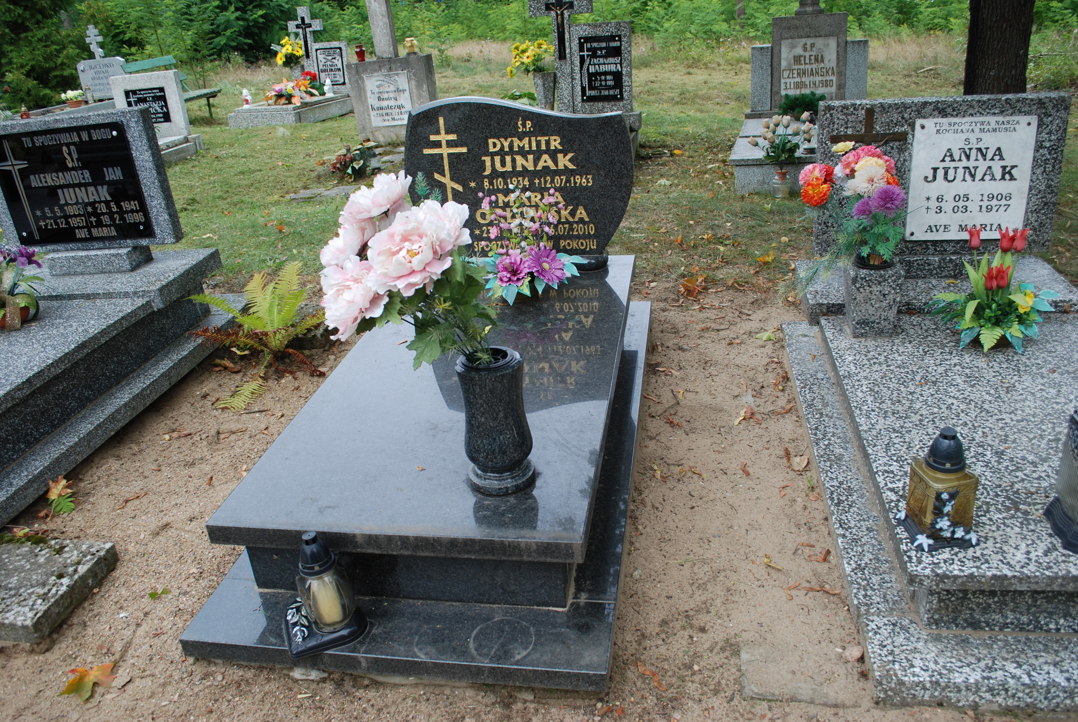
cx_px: 539
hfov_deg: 67.3
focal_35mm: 27
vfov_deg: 48.0
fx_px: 809
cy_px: 361
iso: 125
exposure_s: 1/125
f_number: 5.6
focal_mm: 18
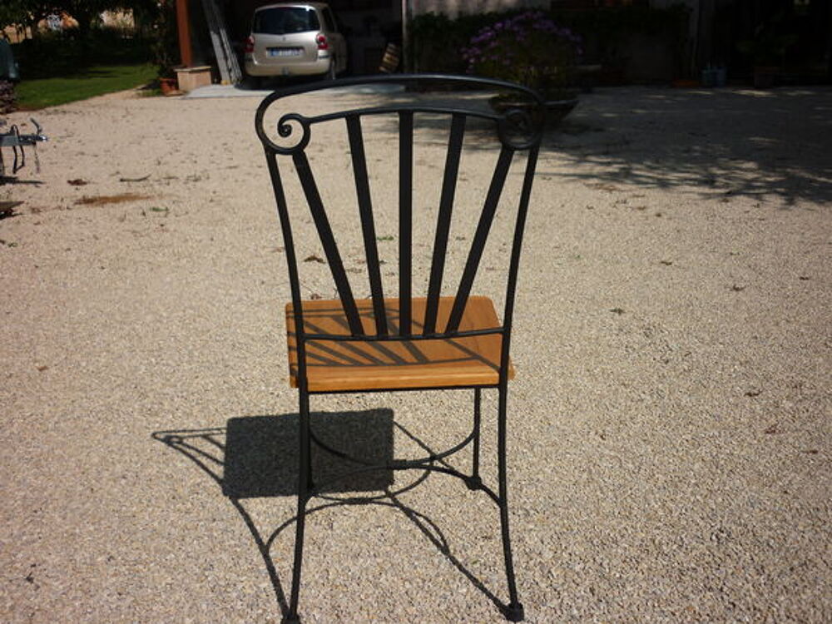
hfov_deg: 55.4
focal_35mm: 33
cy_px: 312
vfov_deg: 42.9
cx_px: 416
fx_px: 793
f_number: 8
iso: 80
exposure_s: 1/400
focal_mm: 5.5
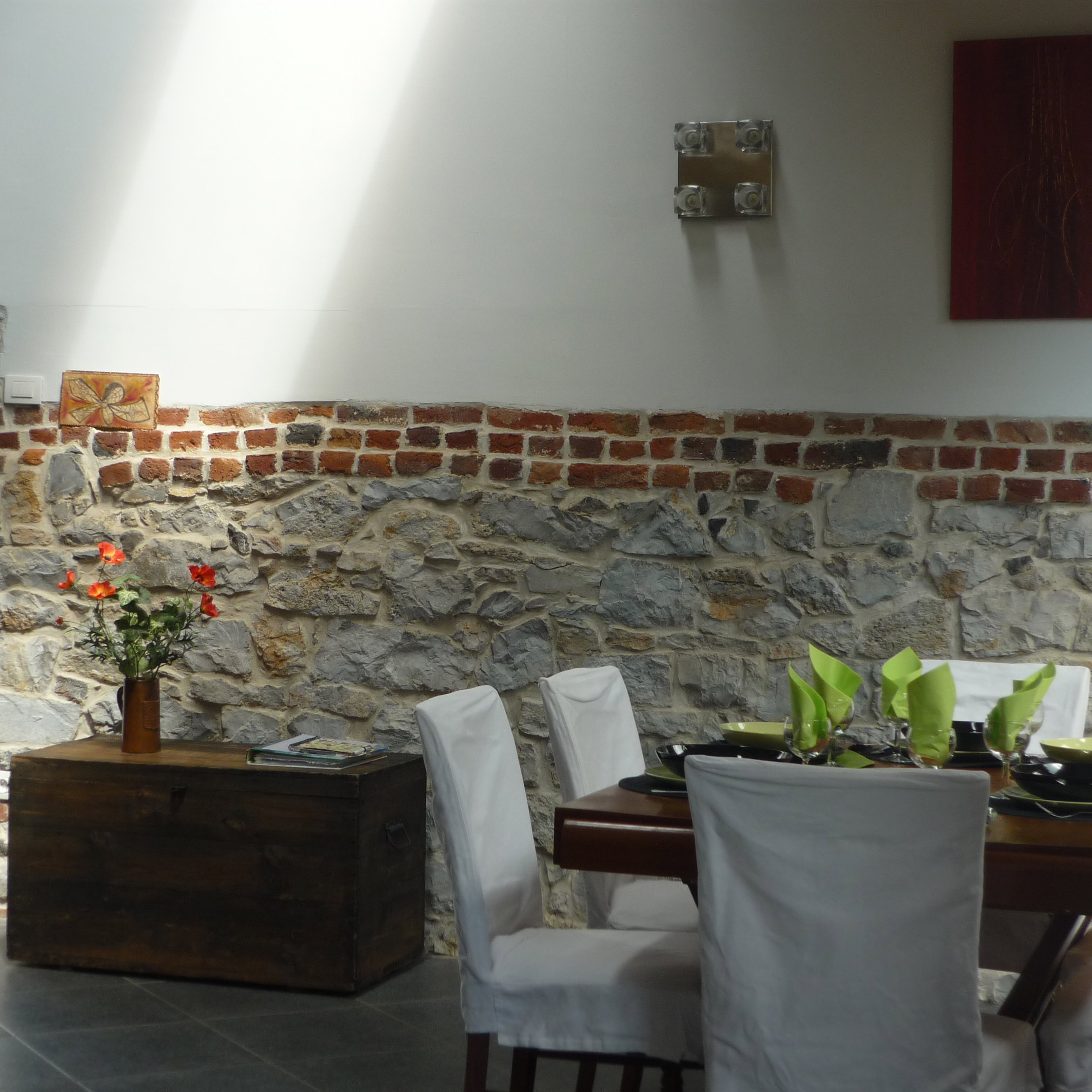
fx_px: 2320
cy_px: 547
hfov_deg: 26.5
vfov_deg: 26.5
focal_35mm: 65
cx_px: 489
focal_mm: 9.1
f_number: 3.4
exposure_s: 1/80
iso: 100
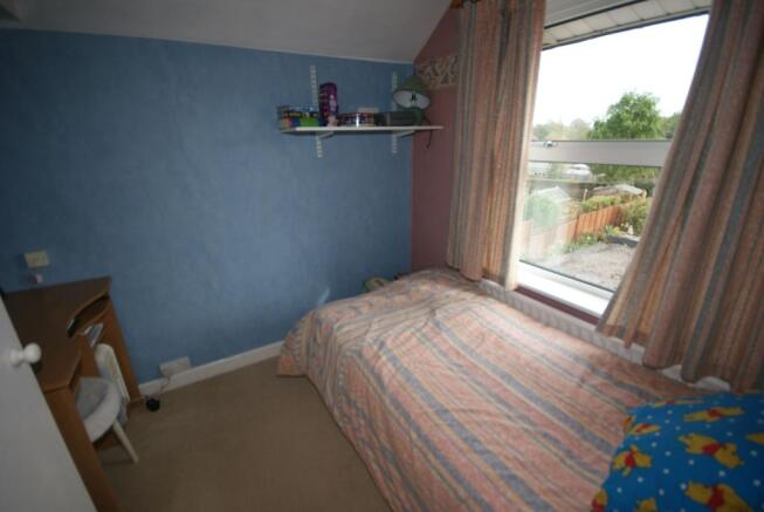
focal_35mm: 15
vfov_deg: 77.5
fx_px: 319
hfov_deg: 100.3
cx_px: 382
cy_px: 256
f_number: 4
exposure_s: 1/160
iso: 250
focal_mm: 10
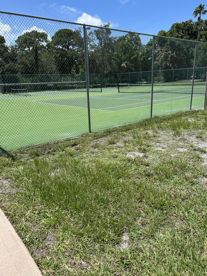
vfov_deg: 67.3
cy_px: 138
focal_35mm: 26
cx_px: 104
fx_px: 207
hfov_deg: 53.1
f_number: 1.5
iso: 50
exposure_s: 1/3257
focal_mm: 5.7
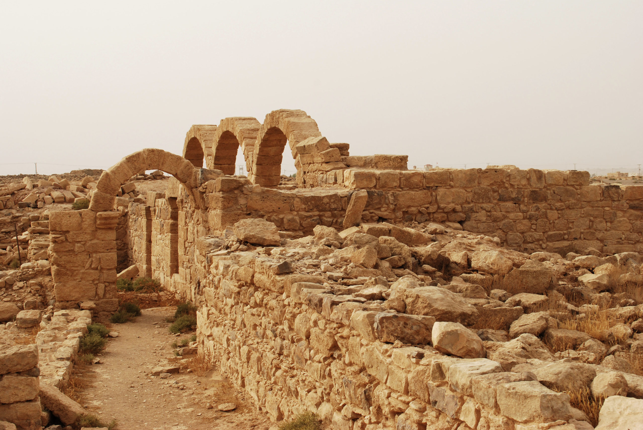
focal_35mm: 48
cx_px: 322
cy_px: 215
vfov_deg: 28.2
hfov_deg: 41.1
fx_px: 858
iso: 200
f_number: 10
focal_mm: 32
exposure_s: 1/400
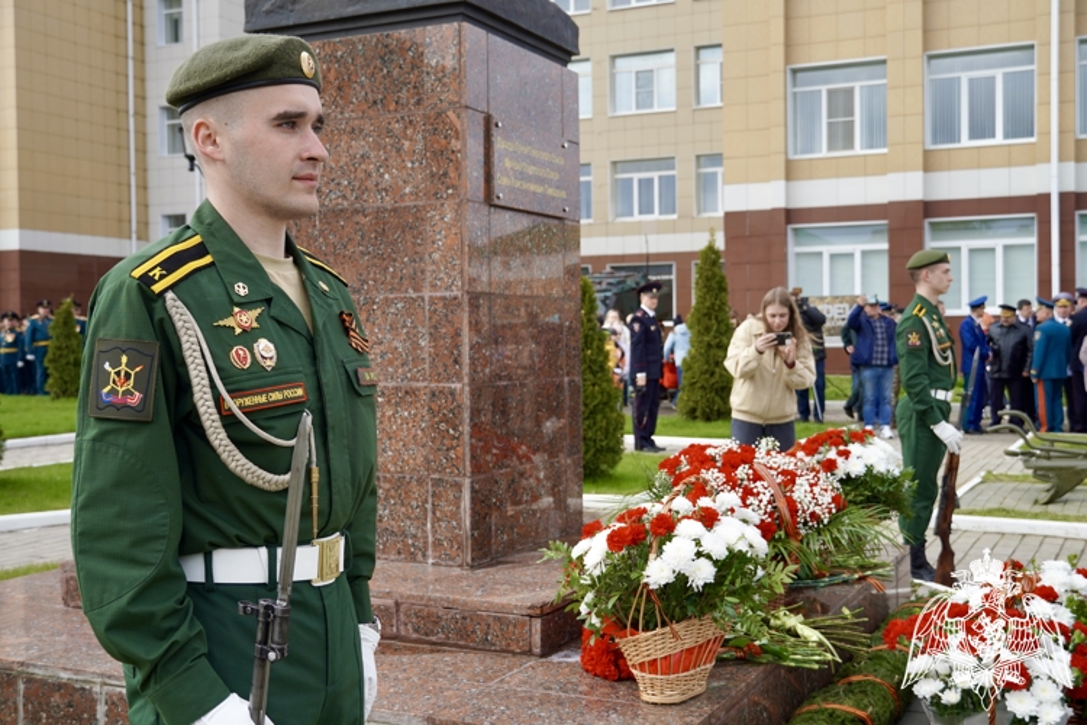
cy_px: 362
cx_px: 544
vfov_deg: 30.8
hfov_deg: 45.0
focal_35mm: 44
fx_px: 1313
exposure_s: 1/400
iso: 100
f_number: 4.5
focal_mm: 29
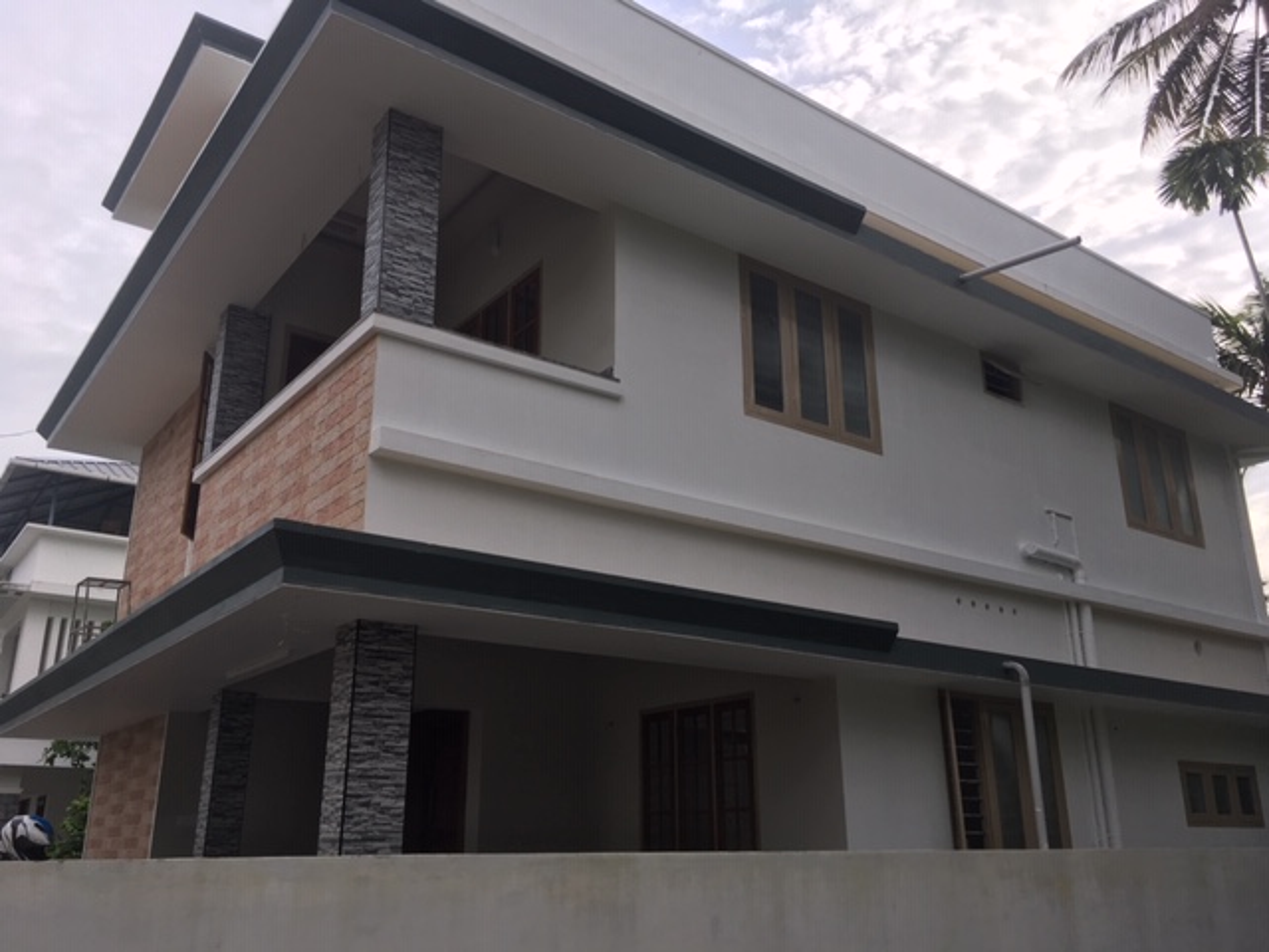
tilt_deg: +17.7
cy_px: 476
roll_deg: +0.3
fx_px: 1063
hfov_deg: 61.7
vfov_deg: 48.2
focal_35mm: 29
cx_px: 634
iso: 25
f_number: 2.2
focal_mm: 4.15
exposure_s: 1/668
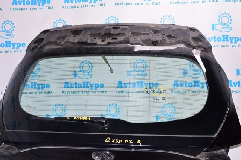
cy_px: 80
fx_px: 251
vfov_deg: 35.4
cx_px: 120
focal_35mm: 38
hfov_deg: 51.3
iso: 1600
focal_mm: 25
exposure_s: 1/200
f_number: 8
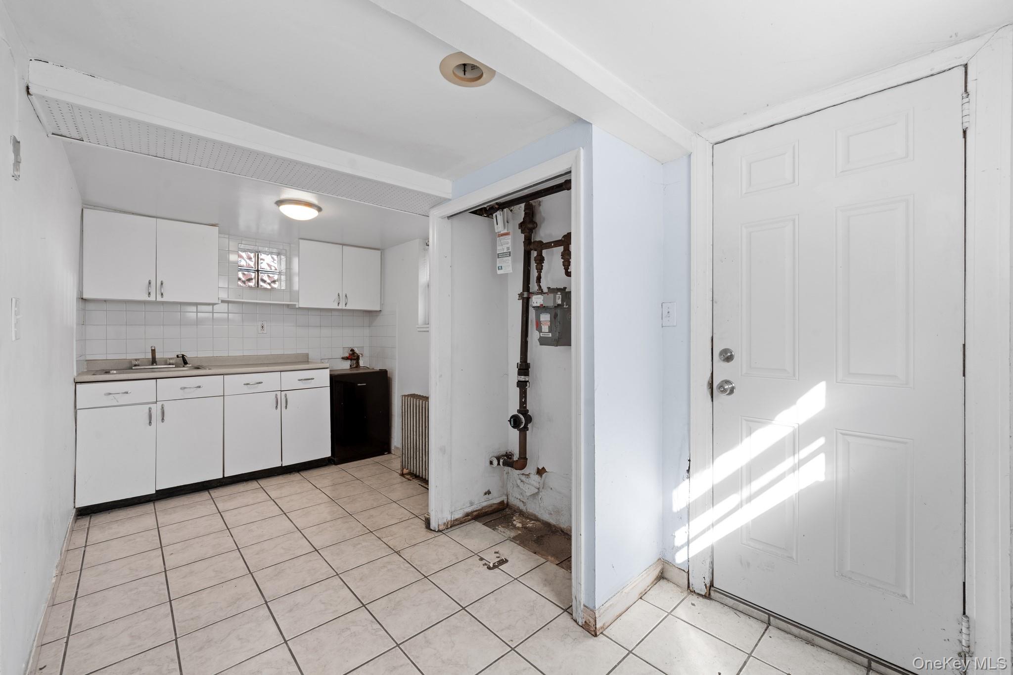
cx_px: 506
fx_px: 394
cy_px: 338
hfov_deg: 104.3
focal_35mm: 14
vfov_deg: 81.2
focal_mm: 14
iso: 320
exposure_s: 1/4
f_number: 10
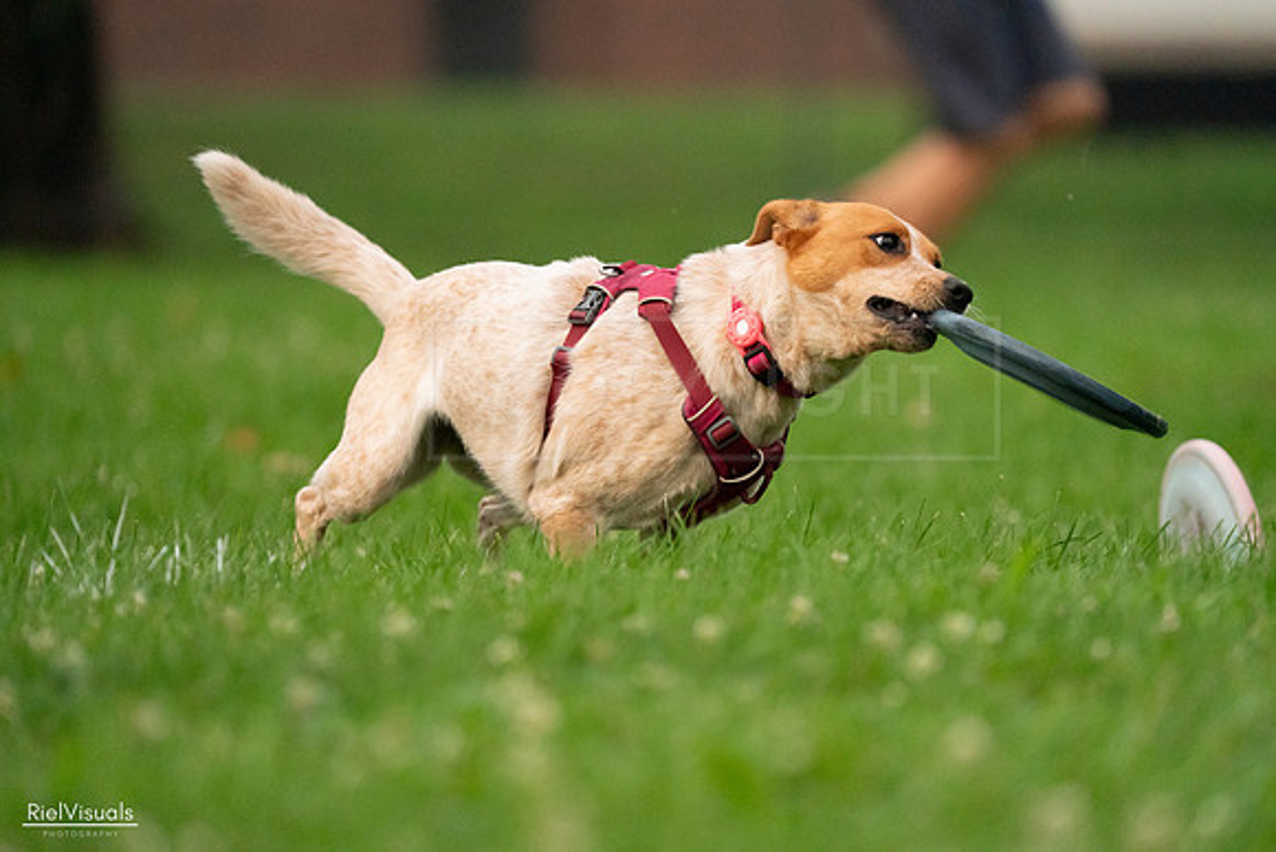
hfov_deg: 4.6
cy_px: 426
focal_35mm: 448
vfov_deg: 3.1
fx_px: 15882
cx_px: 638
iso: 6400
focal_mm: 448
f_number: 6.3
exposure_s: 1/2000
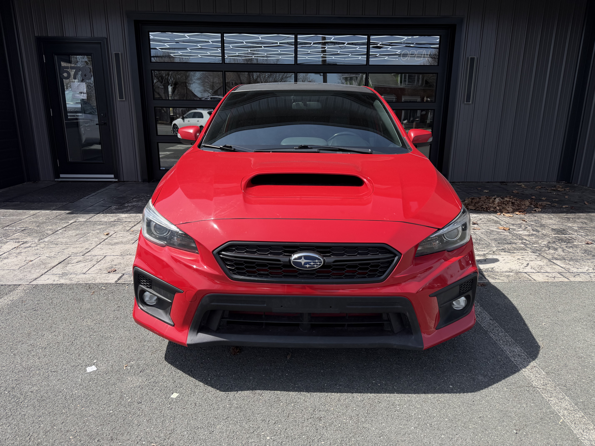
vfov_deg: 56.8
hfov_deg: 71.6
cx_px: 298
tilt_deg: -15.4
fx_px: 413
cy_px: 223
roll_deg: -0.2
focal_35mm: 24
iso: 80
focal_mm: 6.76
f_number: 1.78
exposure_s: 1/3425
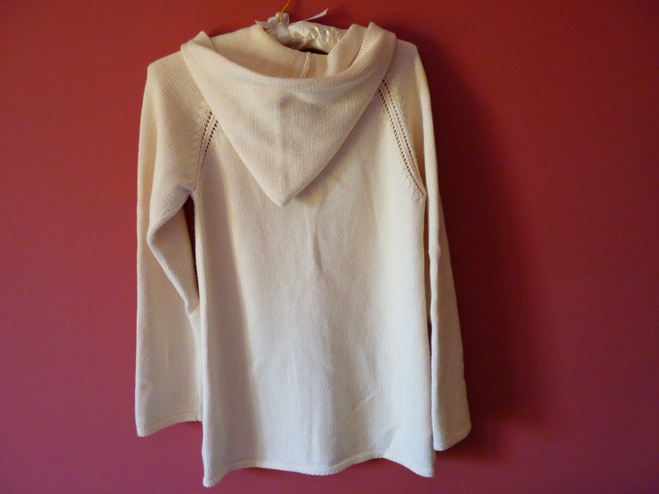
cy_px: 247
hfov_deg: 61.7
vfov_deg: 48.2
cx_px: 330
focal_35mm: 29
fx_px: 552
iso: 320
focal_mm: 5.2
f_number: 2.8
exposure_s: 1/30
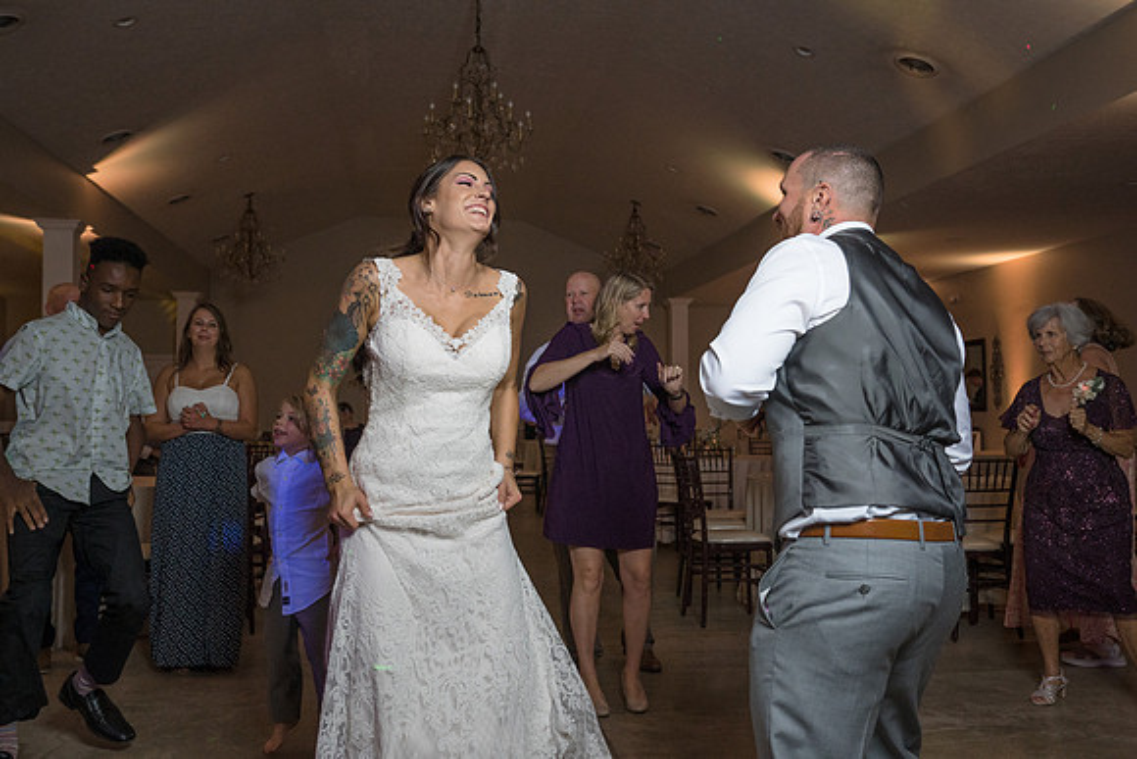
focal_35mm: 36
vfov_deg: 36.9
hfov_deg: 53.1
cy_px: 380
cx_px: 568
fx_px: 1137
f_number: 5.6
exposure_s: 1/200
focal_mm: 36
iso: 2000
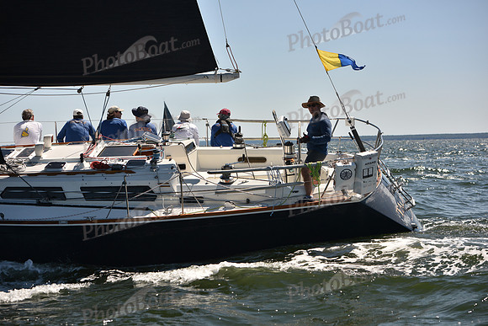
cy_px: 163
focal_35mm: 70
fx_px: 949
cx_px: 244
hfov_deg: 28.8
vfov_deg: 19.5
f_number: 4.5
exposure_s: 1/1250
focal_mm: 70
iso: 250
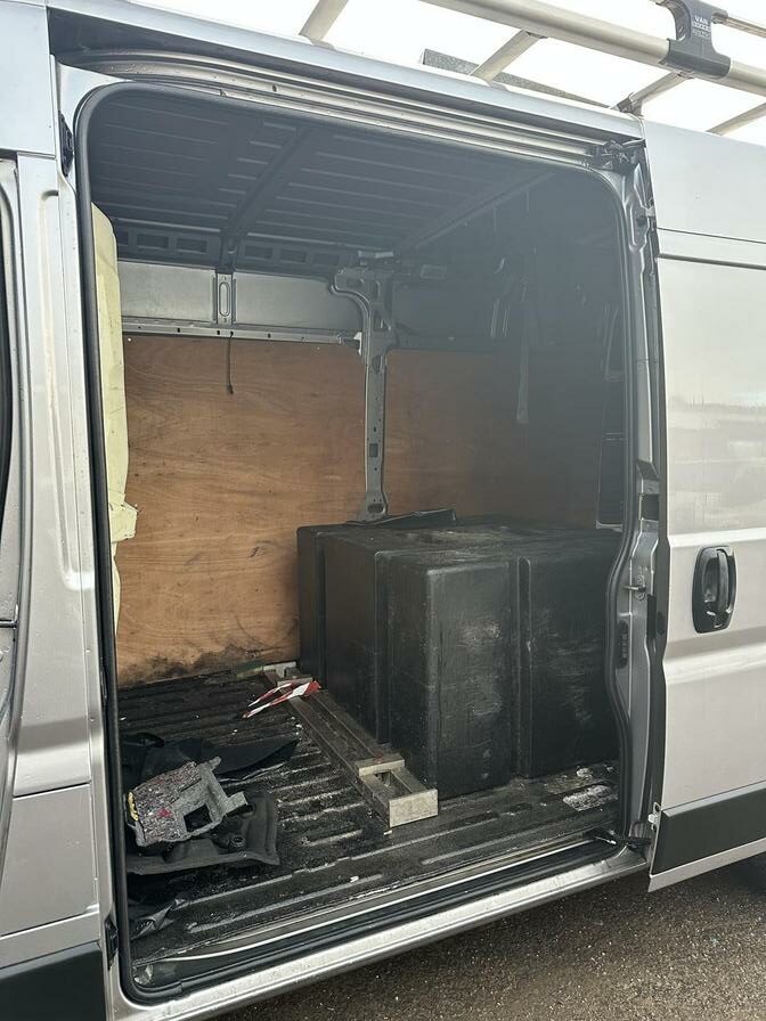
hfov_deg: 56.8
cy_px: 510
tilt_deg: -7.5
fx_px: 708
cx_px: 383
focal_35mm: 24
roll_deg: -2.2
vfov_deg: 71.6
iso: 250
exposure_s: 1/81
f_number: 1.78
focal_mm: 6.86
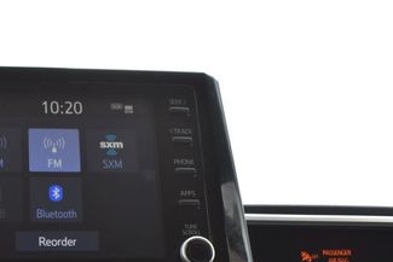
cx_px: 58
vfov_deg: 22.4
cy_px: 245
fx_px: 644
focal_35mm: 59
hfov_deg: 32.6
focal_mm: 20
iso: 400
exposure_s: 1/80
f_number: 8
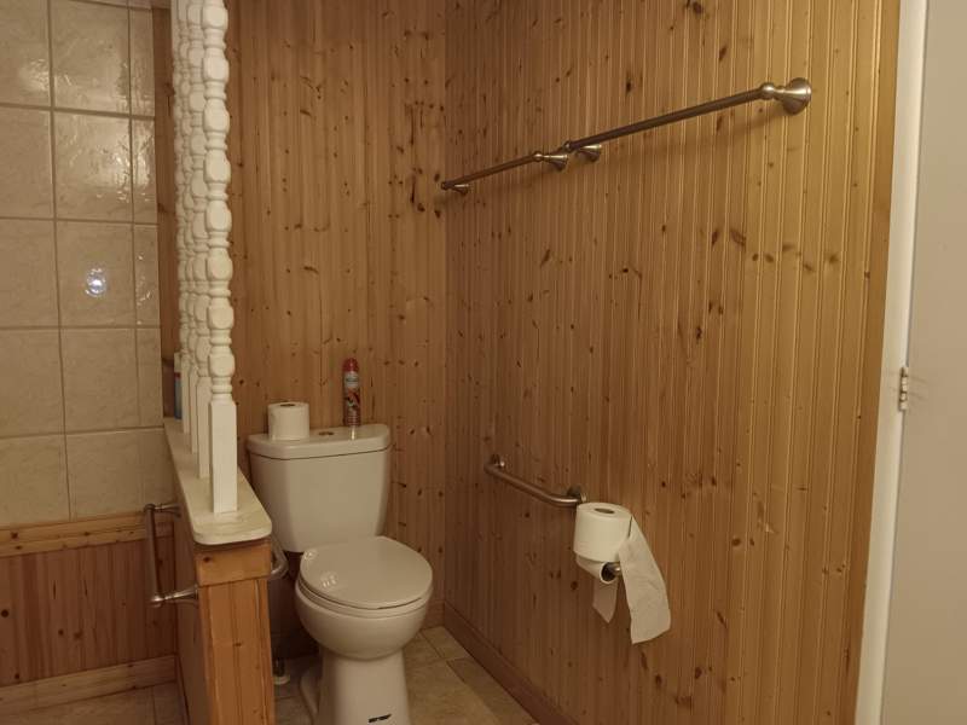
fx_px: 726
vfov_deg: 53.1
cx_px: 484
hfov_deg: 67.3
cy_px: 362
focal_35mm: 26
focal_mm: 3.98
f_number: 1.8
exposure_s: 1/33.3
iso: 250
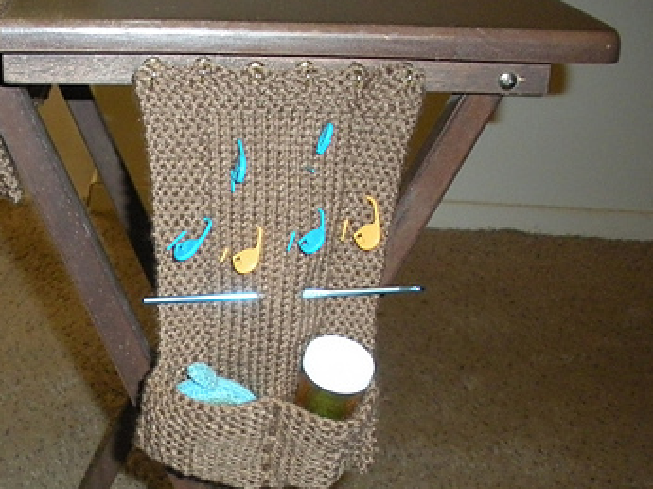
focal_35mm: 65
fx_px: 1225
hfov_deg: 28.9
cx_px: 89
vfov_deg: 22.3
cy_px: 366
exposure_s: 1/60
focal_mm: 6.3
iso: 400
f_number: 3.5
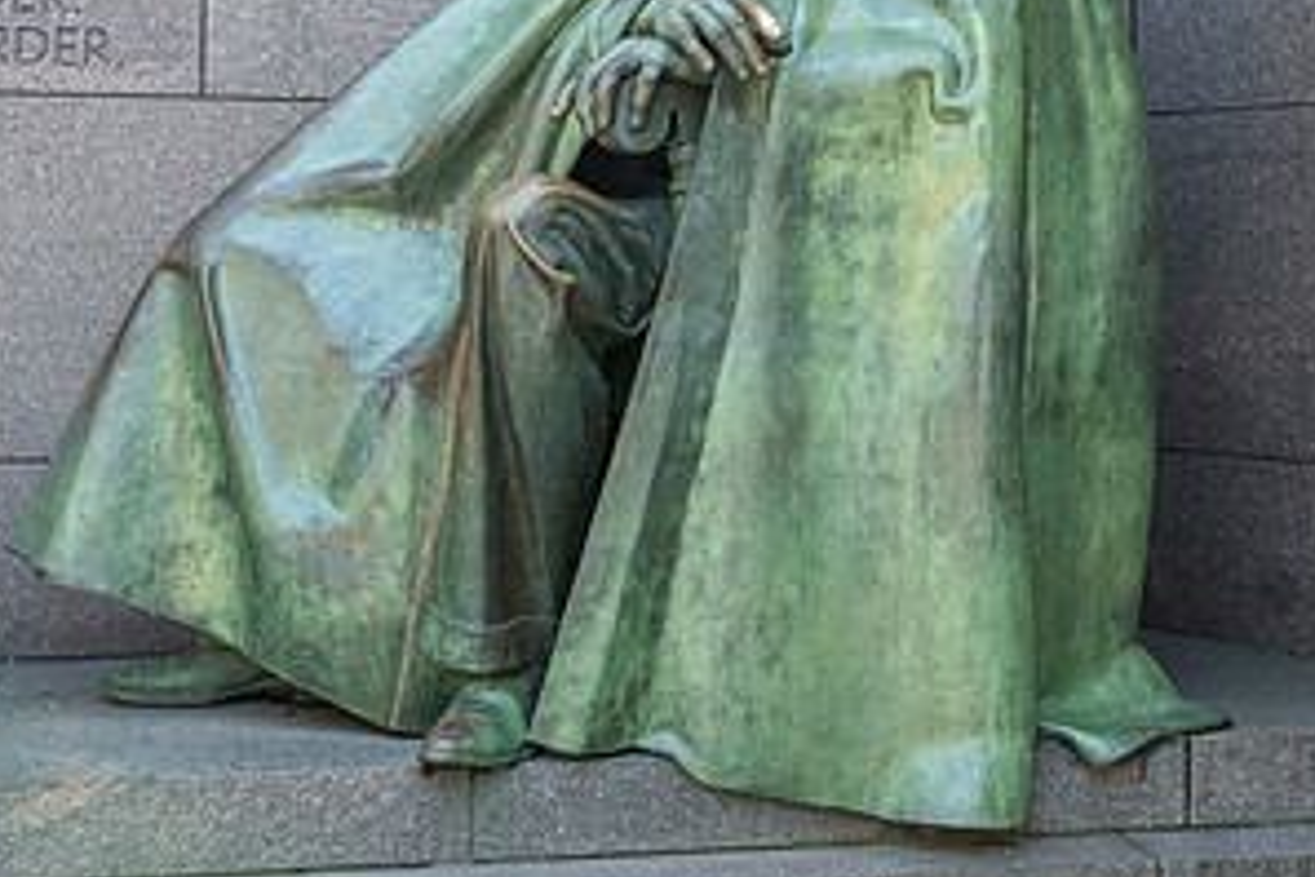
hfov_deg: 25.9
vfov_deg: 17.3
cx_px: 872
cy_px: 95
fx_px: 2849
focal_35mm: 78
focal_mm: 40
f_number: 10
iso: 3600
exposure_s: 1/200
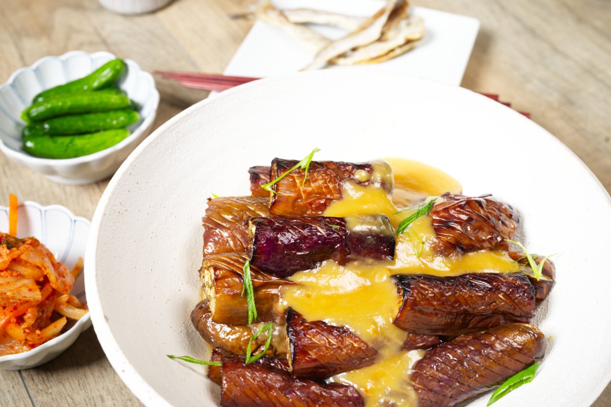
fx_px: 882
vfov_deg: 26.0
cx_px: 306
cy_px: 204
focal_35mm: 52
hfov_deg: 38.2
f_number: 8
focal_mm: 52
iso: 800
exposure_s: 1/100
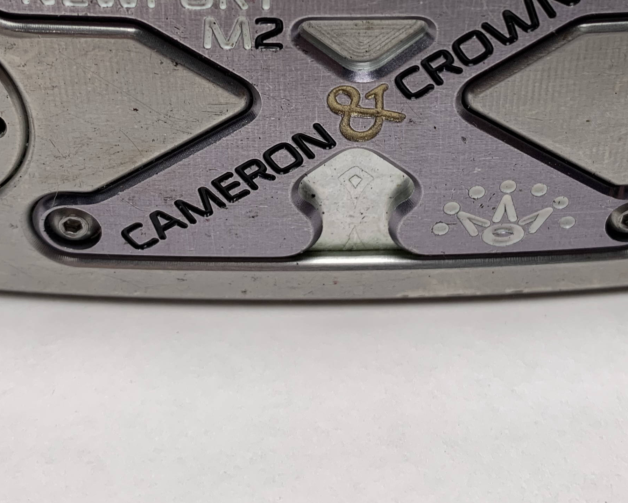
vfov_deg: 25.6
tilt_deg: -36.7
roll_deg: -1.2
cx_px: 329
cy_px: 29
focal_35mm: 57
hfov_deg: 33.0
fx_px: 1059
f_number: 1.8
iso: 25
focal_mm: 4.25
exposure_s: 1/120
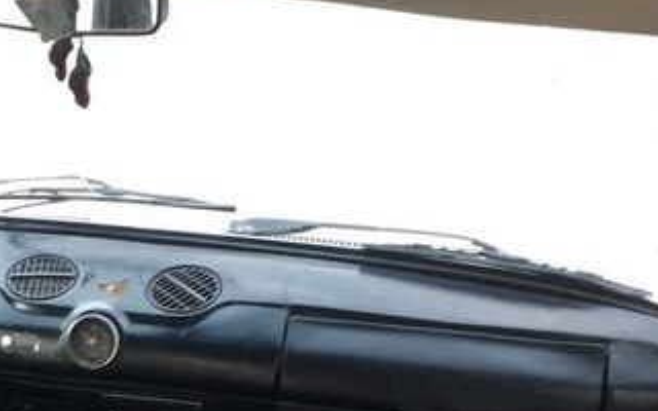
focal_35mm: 59
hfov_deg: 32.5
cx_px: 45
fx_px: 1058
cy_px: 455
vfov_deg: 20.9
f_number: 1.9
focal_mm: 3.6
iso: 50
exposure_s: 1/50
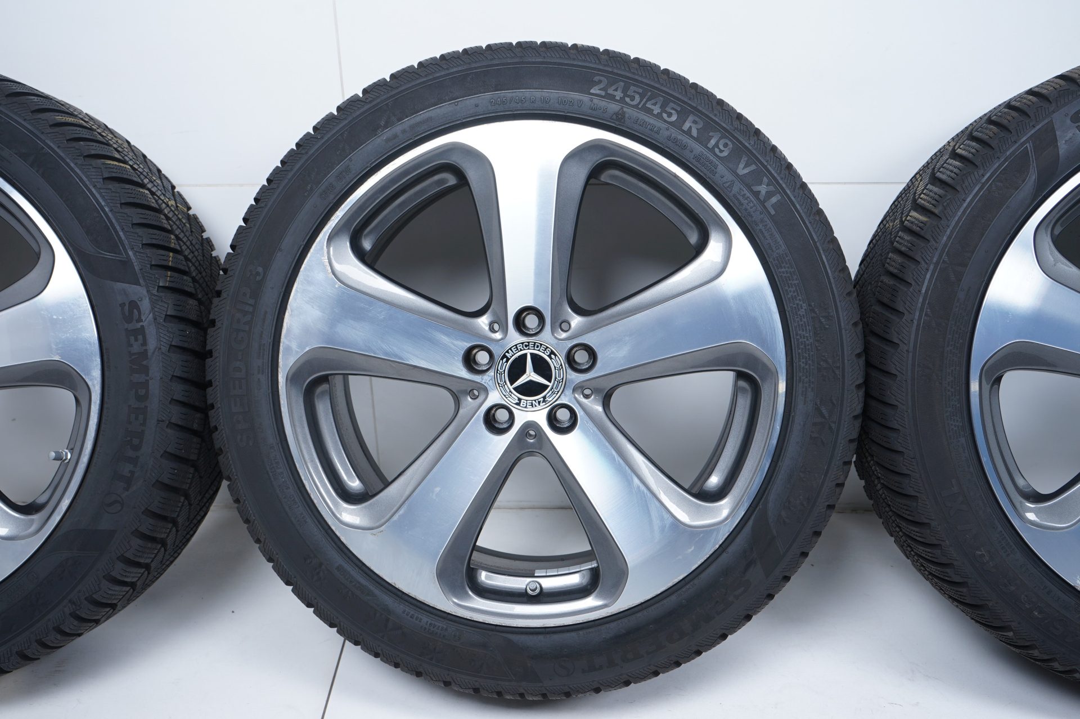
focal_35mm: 35
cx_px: 540
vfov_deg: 37.8
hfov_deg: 54.5
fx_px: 1049
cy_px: 360
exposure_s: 1/100
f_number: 7.1
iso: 250
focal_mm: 35
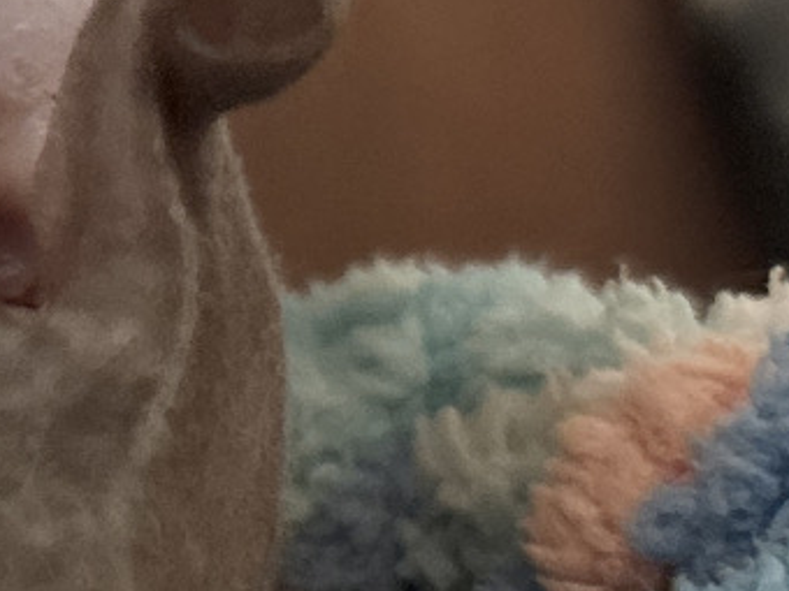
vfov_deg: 9.7
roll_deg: -4.6
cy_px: 260
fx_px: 3487
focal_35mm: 153
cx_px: -736
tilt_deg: +20.8
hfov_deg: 11.7
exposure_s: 1/30
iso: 1000
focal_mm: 5.96
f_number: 1.6
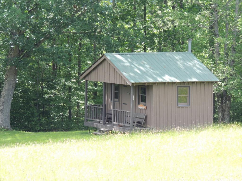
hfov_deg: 9.9
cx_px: 121
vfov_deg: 7.4
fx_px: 1398
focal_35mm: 200
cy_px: 90
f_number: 4.6
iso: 180
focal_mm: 35.6
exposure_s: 1/125
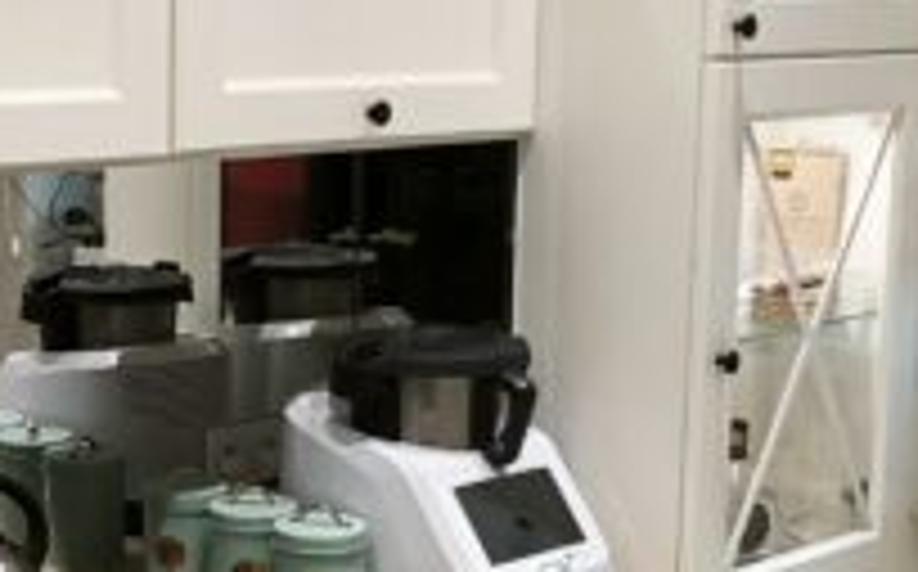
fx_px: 1999
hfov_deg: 25.6
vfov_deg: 16.3
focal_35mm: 80
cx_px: 238
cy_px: 320
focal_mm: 1.91
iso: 250
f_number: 2.2
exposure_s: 1/53.3
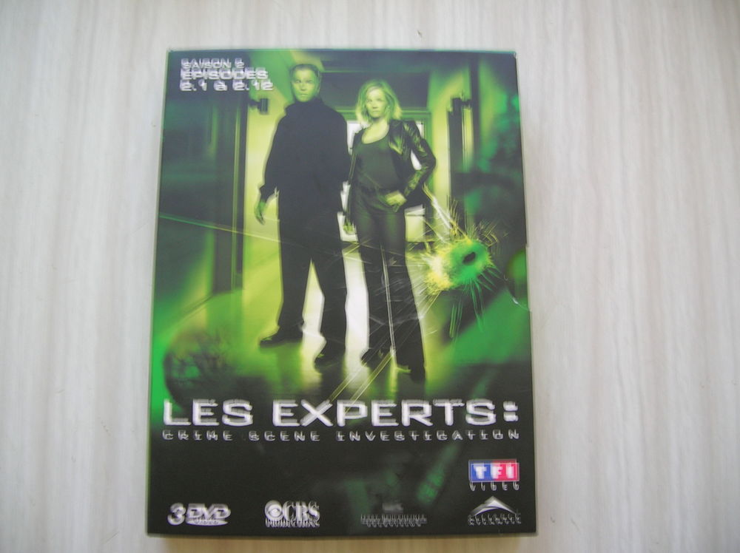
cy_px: 276
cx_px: 370
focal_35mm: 34
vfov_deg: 41.7
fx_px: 726
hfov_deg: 54.0
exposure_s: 1/6.3
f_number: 2.9
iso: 50
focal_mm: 5.7
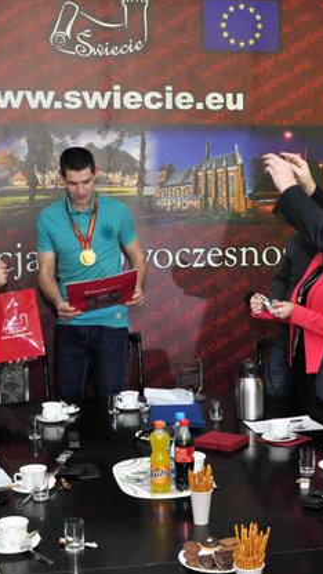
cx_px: 190
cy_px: 286
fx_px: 822
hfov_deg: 22.2
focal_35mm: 54
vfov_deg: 38.5
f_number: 13
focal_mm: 22
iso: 1250
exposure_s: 1/60
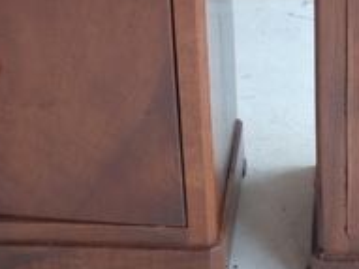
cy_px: 105
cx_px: 323
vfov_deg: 11.2
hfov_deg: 14.8
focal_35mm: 132
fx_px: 1368
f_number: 3.7
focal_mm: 6.9
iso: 125
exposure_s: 1/8
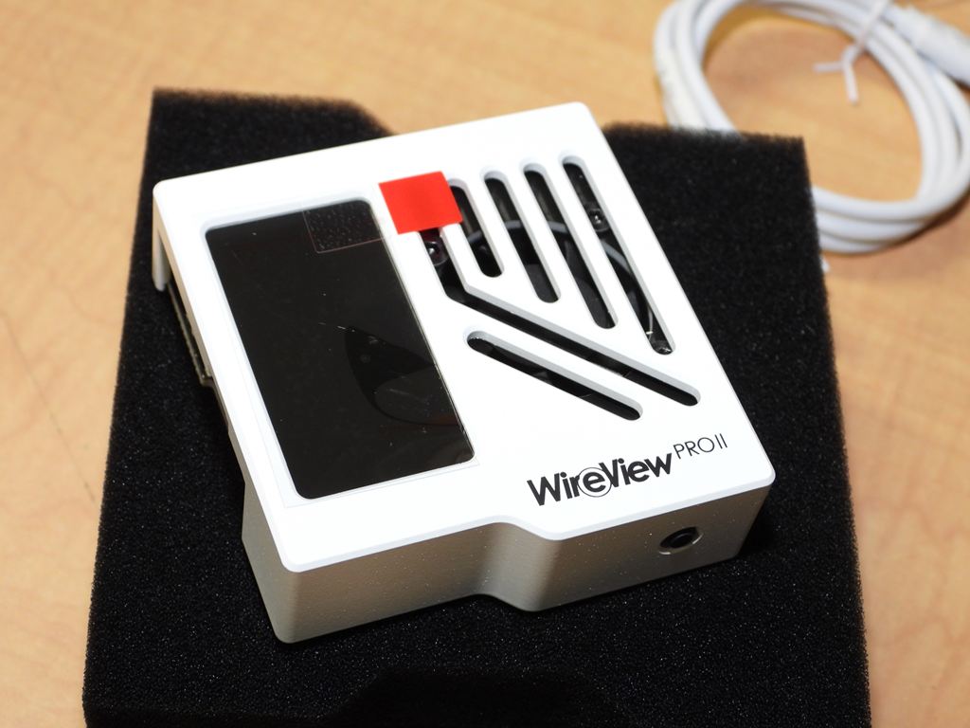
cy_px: 364
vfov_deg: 21.0
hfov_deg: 27.8
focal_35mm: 70
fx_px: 1962
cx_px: 485
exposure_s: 1/30
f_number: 3.5
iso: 200
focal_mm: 12.6
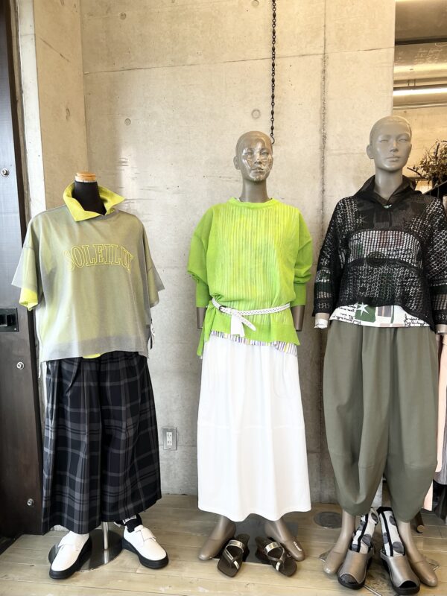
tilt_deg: -7.5
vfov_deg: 67.3
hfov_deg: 53.1
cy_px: 298
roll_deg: +1.0
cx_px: 224
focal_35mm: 26
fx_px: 448
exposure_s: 1/120
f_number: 1.5
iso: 80
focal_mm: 5.7
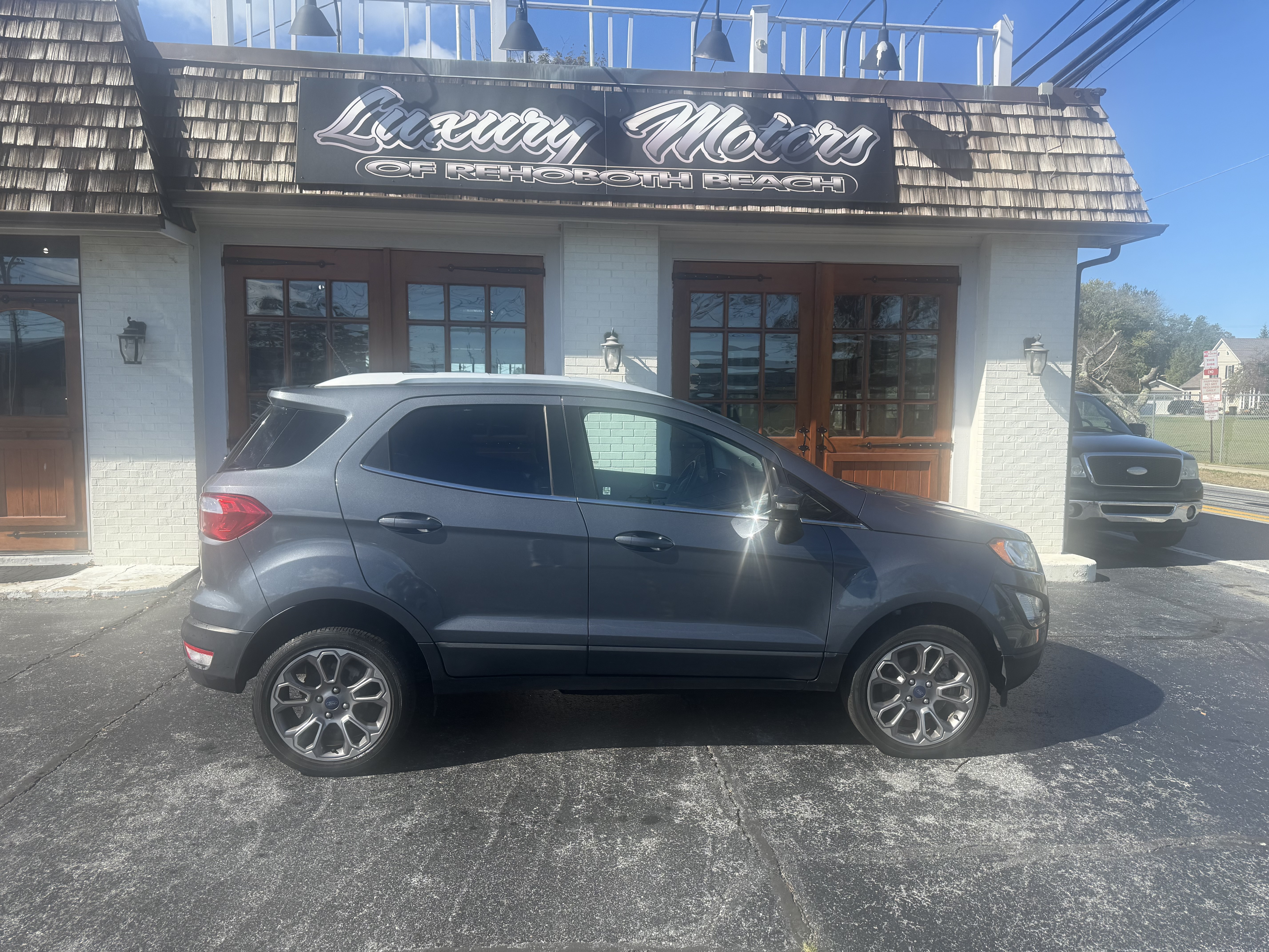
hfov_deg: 71.6
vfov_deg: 56.8
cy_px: 476
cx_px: 634
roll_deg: -0.7
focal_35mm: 24
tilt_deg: -5.2
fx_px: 880
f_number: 1.78
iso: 80
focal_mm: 6.76
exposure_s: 1/2611
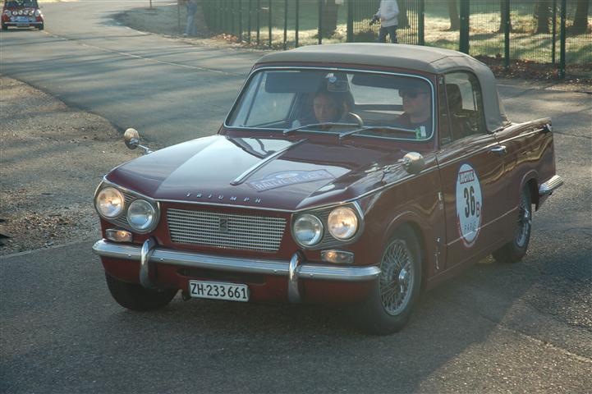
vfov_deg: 14.0
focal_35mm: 98
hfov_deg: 20.9
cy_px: 197
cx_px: 296
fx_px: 1603
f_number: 5.6
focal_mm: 65
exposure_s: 1/500
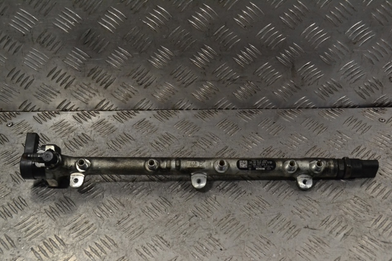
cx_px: 196
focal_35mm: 45
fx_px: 490
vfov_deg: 29.8
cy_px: 130
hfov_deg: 43.6
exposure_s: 1/400
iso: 3200
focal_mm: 30
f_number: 10
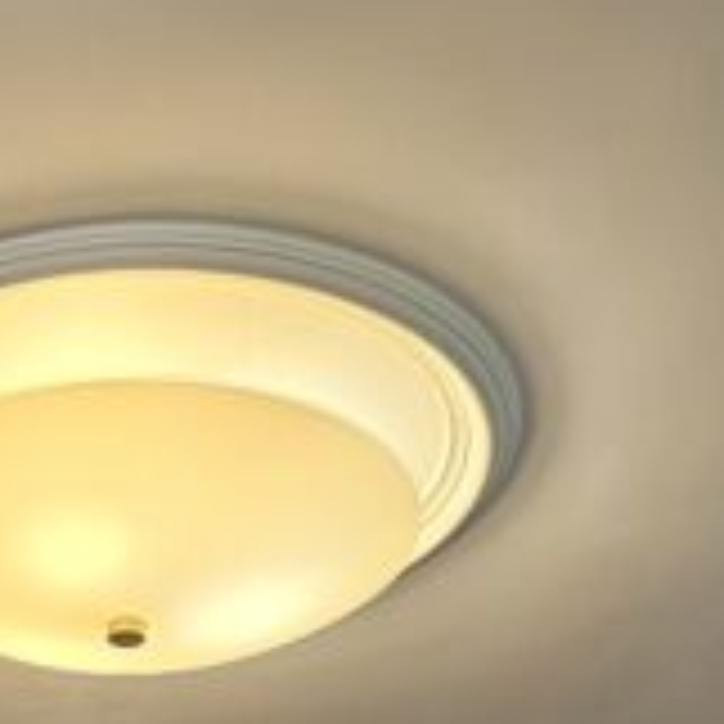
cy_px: 1704
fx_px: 2390
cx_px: -180
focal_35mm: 101
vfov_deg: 13.2
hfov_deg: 16.4
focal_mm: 6.3
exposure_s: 1/180
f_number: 1.7
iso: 200
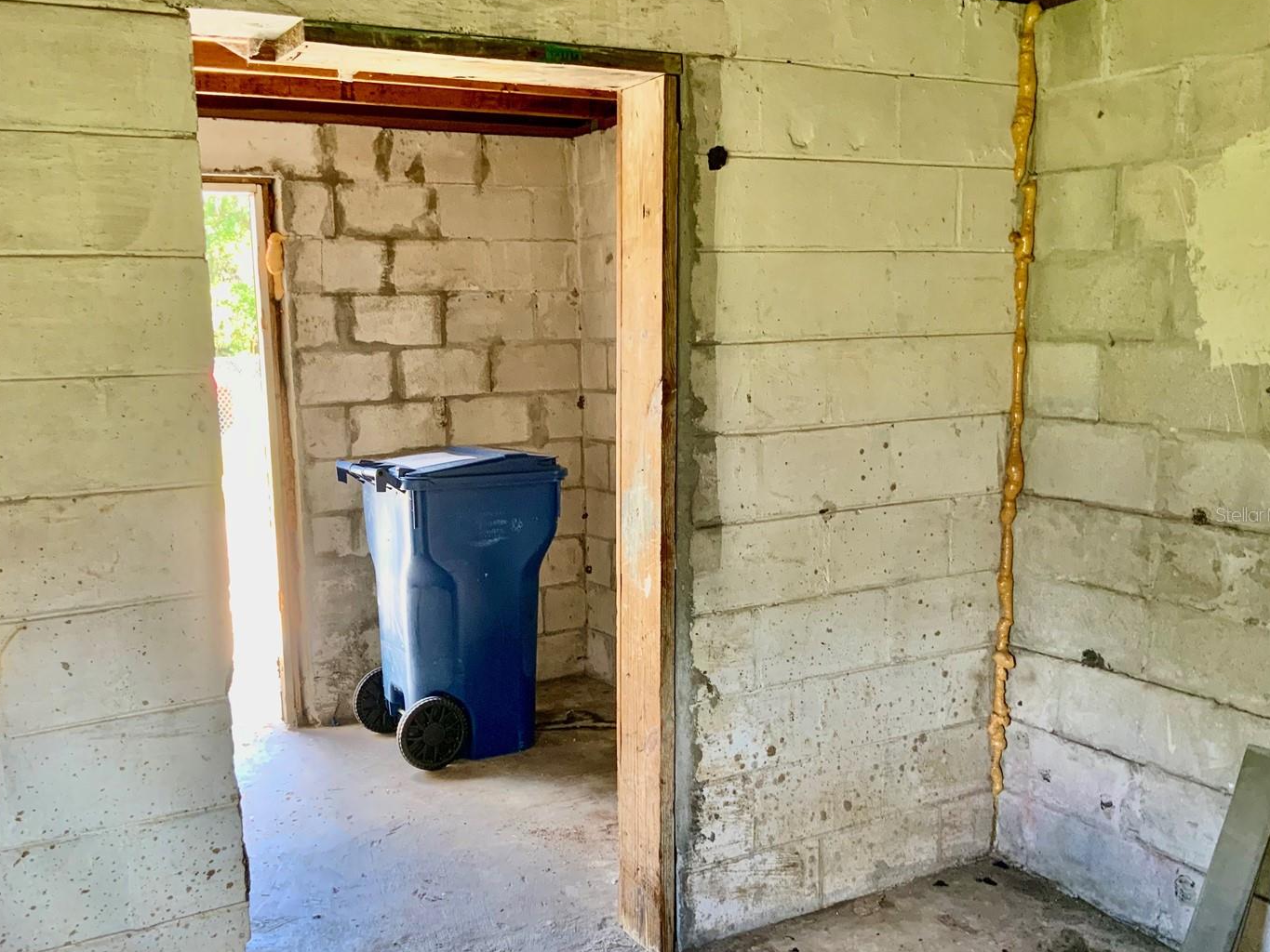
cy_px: 514
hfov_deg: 53.8
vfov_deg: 41.8
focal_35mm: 34
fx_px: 1248
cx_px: 559
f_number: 1.8
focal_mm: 3
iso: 100
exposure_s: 1/60
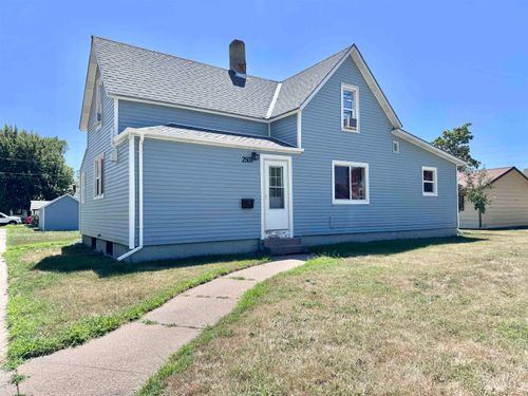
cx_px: 264
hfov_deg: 71.6
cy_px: 198
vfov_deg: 56.8
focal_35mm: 24
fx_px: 366
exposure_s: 1/3802
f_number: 1.78
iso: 80
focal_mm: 6.76
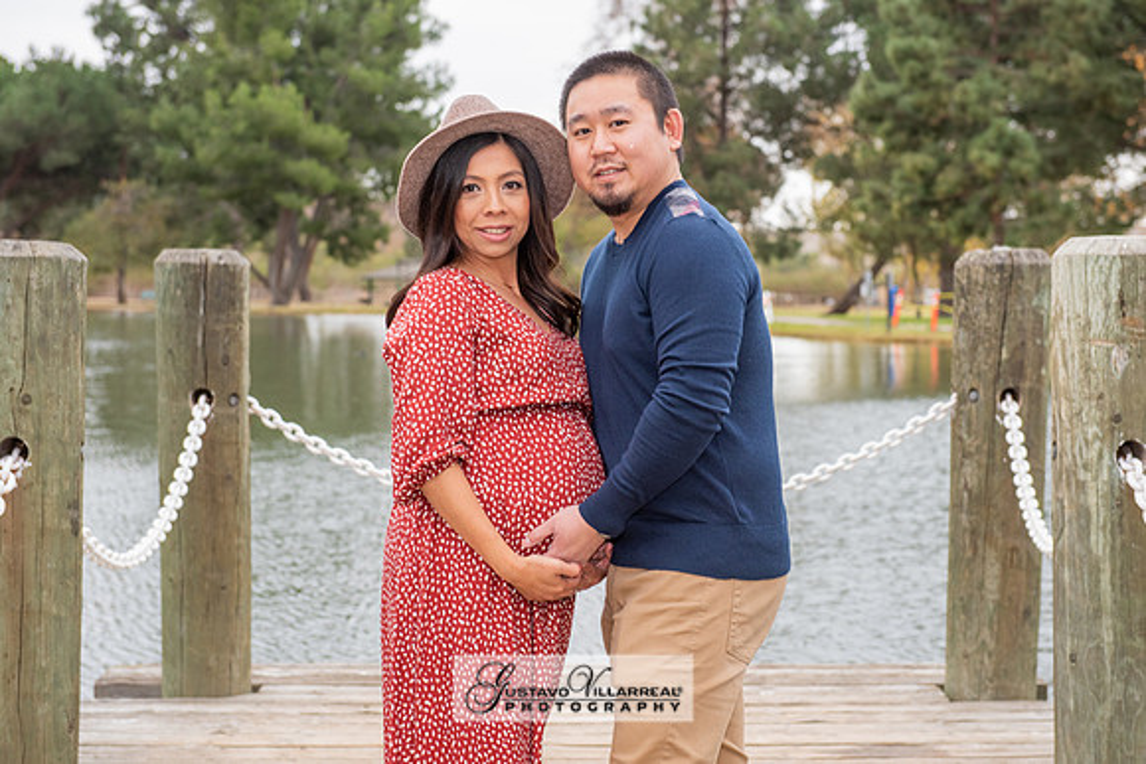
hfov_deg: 28.6
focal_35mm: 71
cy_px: 363
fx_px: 2245
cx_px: 600
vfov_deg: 19.3
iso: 500
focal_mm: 62
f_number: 5
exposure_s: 1/125
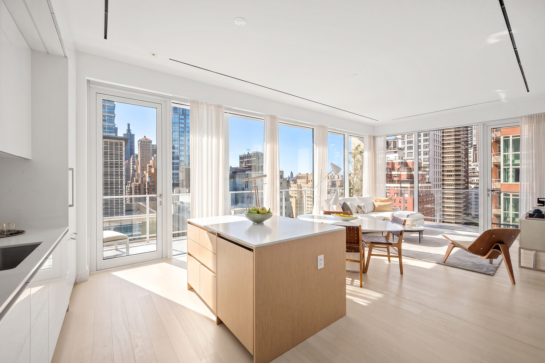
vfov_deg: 81.1
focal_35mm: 14
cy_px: 182
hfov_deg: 104.3
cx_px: 272
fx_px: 212
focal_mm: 14
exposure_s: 1/10
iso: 250
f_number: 14
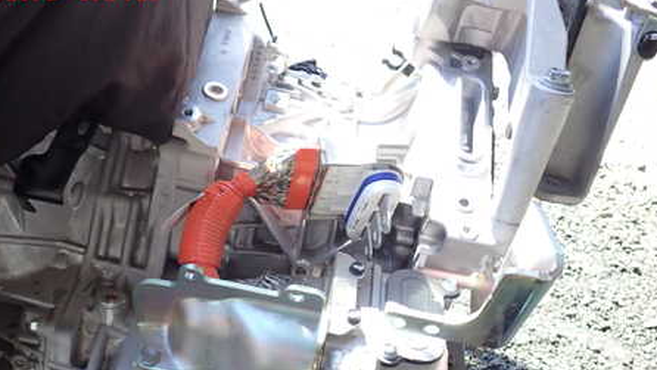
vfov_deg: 26.5
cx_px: 331
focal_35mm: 44
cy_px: 304
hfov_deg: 46.4
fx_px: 767
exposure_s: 1/160
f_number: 2.3
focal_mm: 5.4
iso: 100
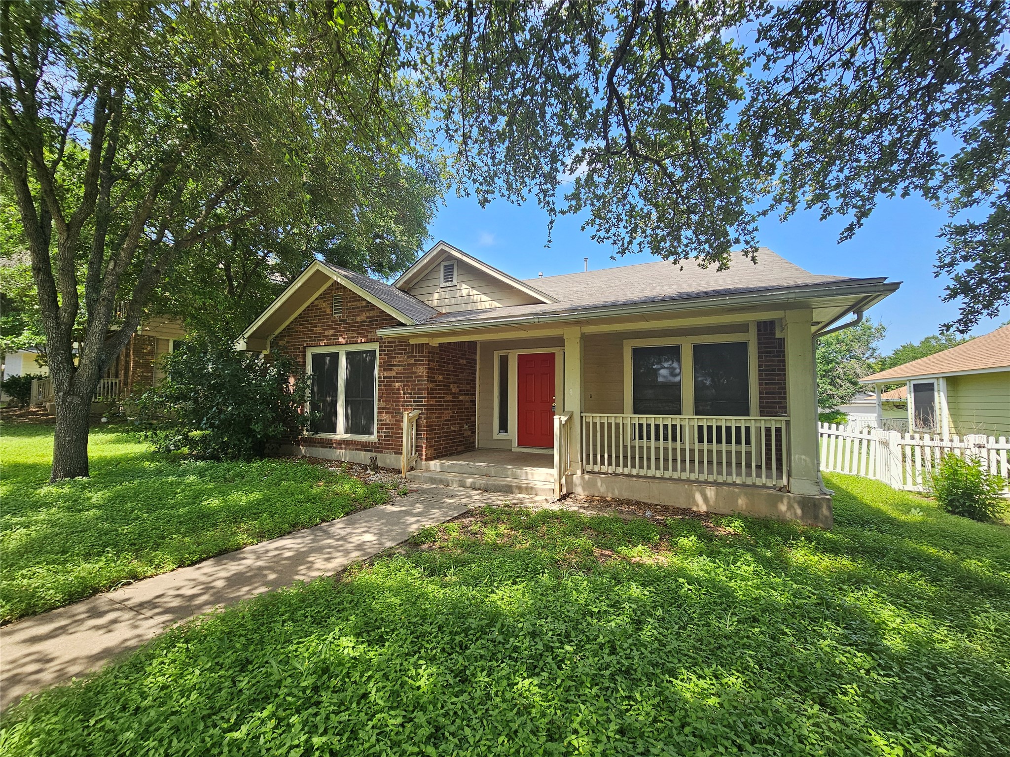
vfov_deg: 89.9
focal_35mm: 13
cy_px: 378
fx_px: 379
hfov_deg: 106.2
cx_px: 505
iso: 50
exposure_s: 1/490
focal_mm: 2.2
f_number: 2.2
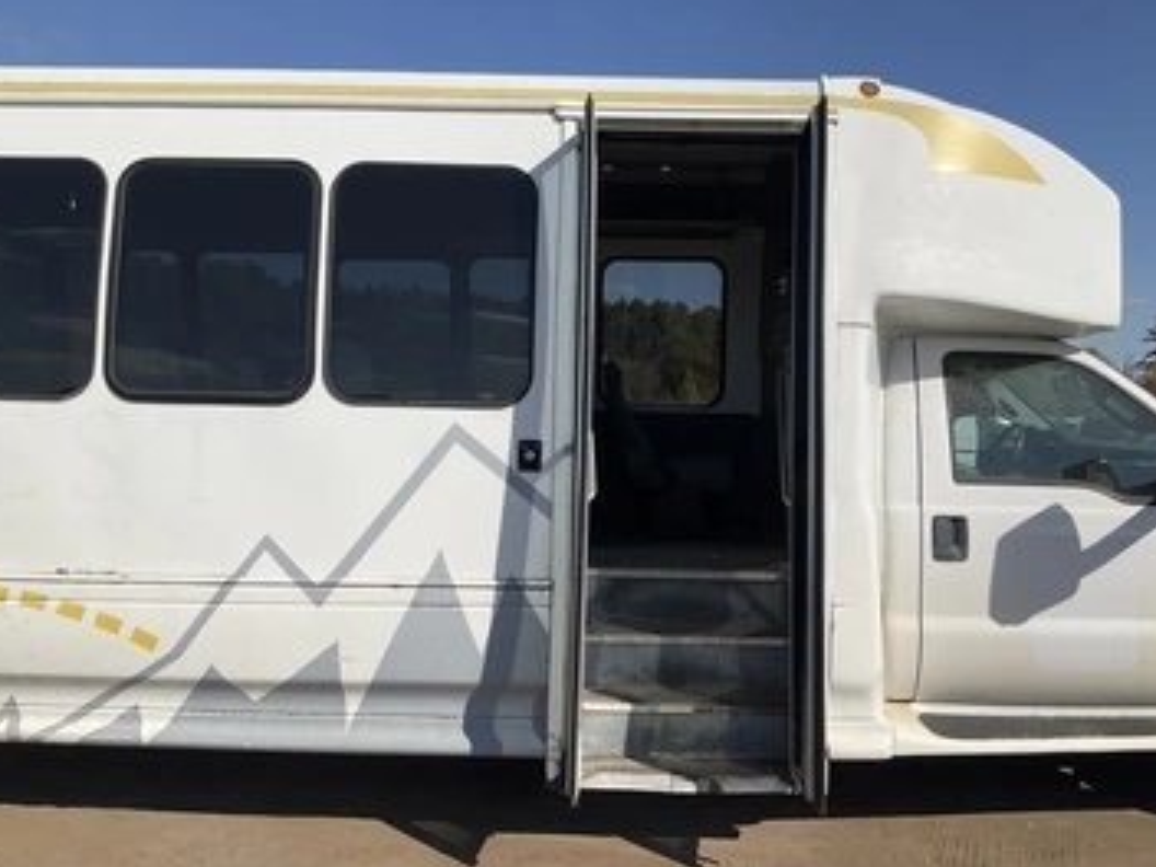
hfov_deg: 55.3
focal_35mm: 33
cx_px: 634
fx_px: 1102
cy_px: 420
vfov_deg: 42.9
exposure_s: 1/4065
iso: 25
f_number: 1.8
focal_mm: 3
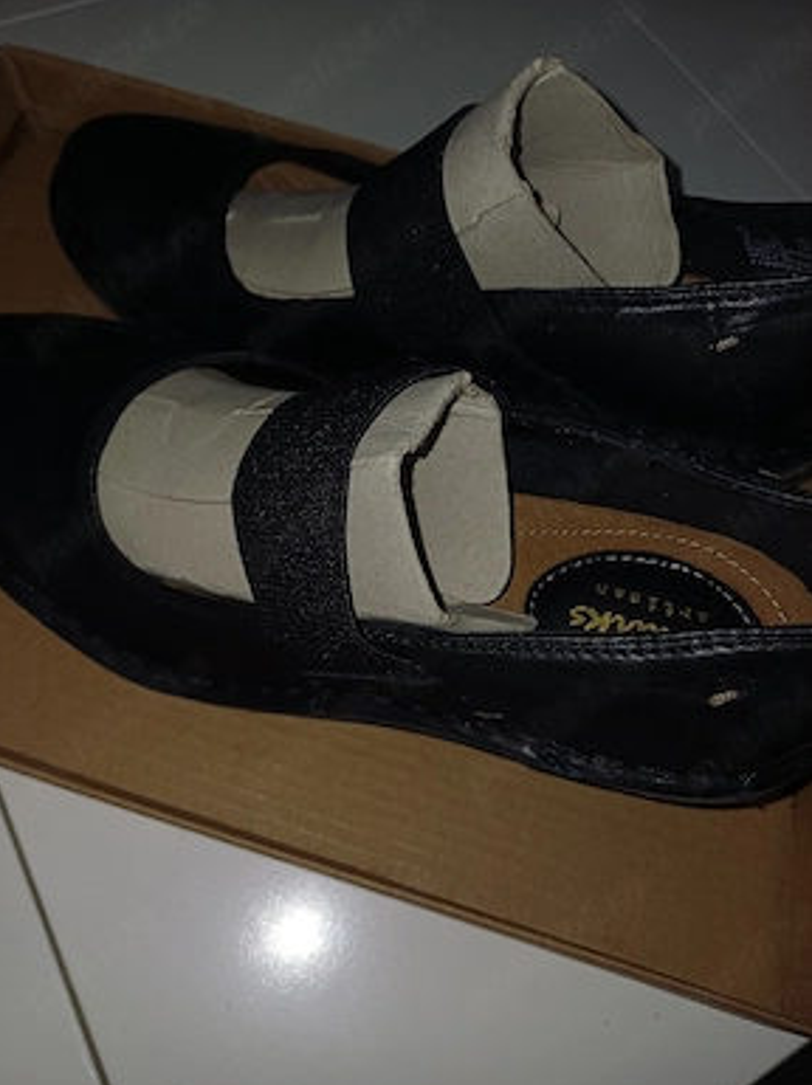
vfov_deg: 67.4
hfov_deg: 53.0
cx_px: 392
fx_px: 815
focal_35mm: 26
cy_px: 538
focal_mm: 4.65
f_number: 1.8
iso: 50
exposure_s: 1/137
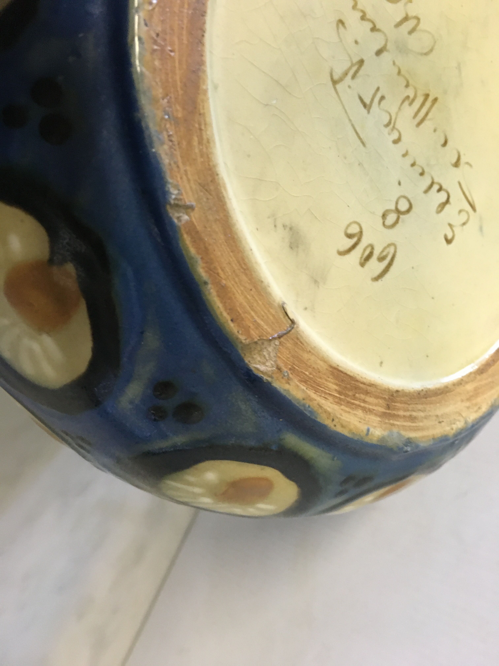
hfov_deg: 48.2
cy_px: 333
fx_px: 557
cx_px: 250
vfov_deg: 61.7
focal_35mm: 29
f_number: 2.2
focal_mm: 4.15
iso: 400
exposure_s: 1/17
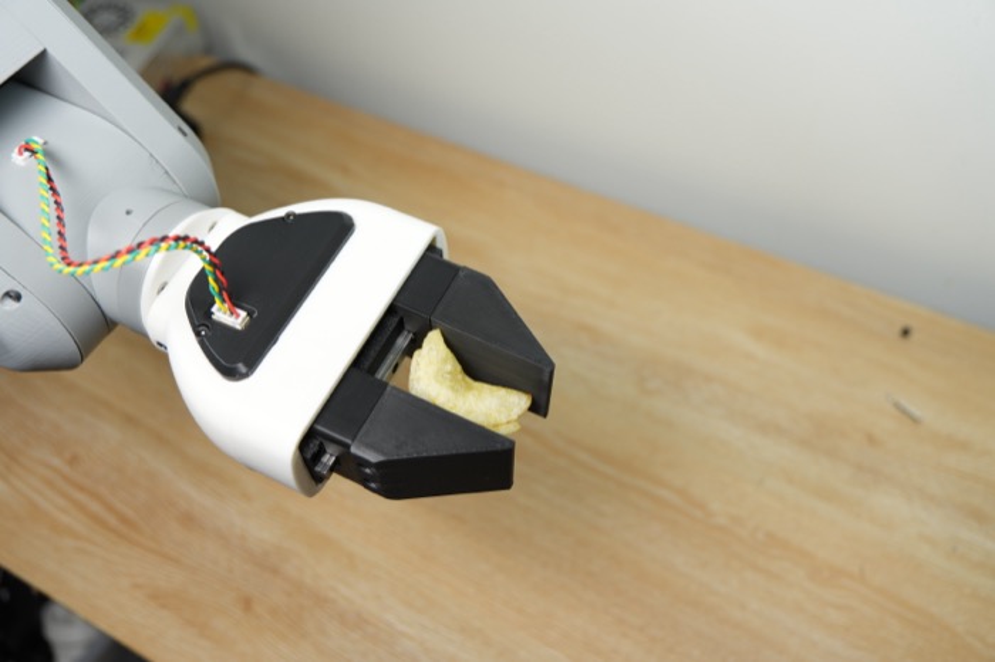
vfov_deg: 41.7
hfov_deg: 59.5
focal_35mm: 32
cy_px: 331
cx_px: 498
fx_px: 870
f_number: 2.8
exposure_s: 1/160
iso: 100
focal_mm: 21
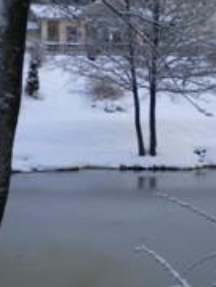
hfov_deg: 20.7
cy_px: 134
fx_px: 591
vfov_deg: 27.4
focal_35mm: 71
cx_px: 140
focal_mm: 6.3
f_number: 3.1
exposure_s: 1/467
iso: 93
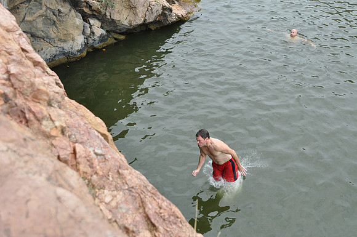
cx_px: 178
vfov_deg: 28.0
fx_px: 475
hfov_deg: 41.2
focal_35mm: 48
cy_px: 118
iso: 400
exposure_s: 1/1250
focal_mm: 32
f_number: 4.5
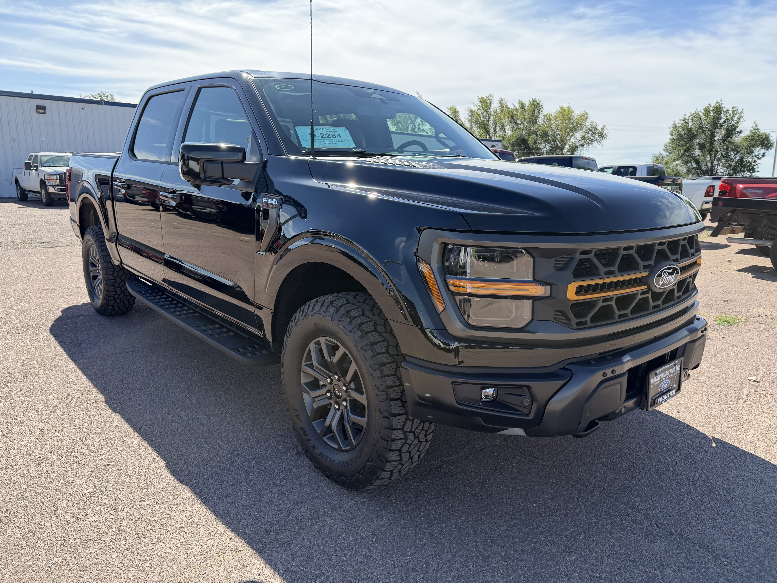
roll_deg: -0.2
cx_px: 388
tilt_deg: -12.1
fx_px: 539
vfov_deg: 56.8
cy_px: 292
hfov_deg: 71.6
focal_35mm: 24
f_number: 1.78
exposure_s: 1/2445
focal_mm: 6.76
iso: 100
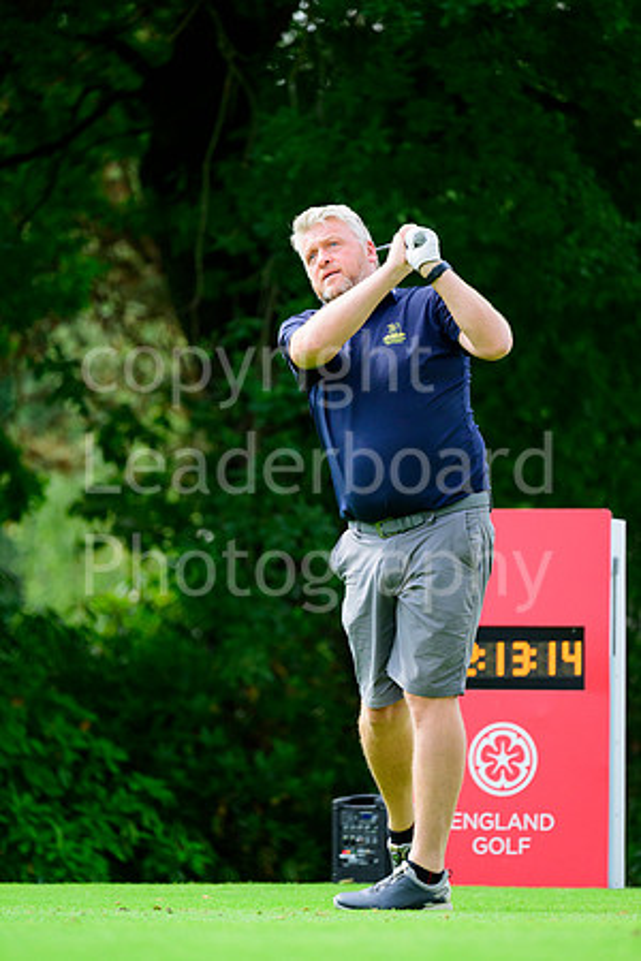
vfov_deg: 6.4
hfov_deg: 4.3
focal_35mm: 320
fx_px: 8546
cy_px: 480
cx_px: 320
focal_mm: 320
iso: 1600
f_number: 5.3
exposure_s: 1/2000
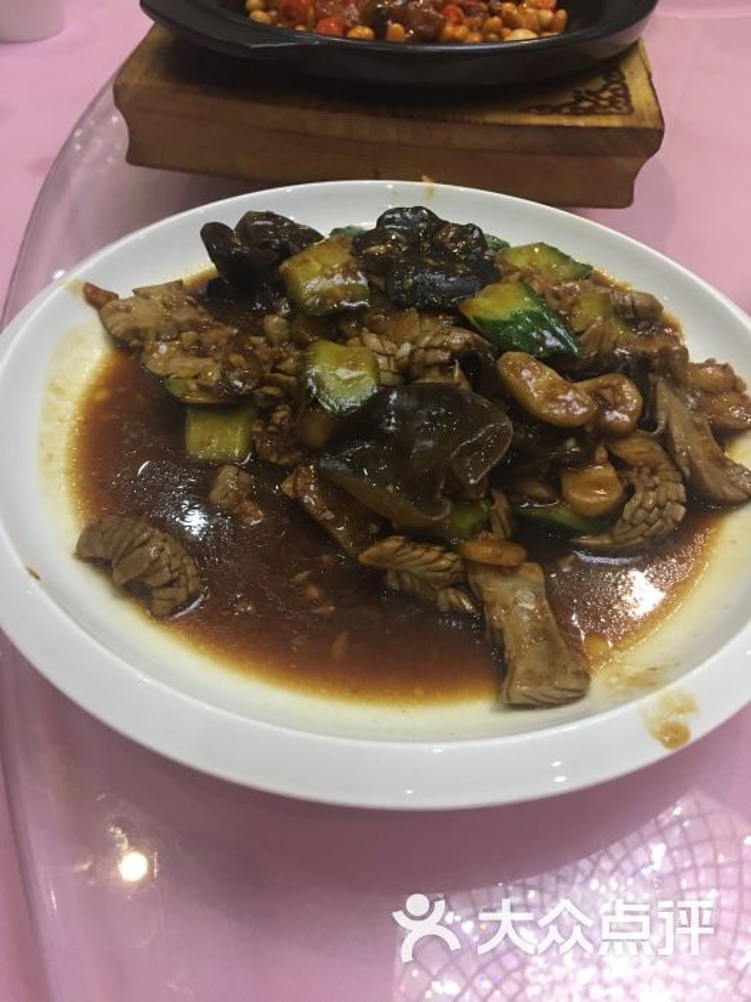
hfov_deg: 48.2
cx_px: 376
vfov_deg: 61.7
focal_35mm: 29
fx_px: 839
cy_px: 501
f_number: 2.2
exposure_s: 1/17
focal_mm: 4.15
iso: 100
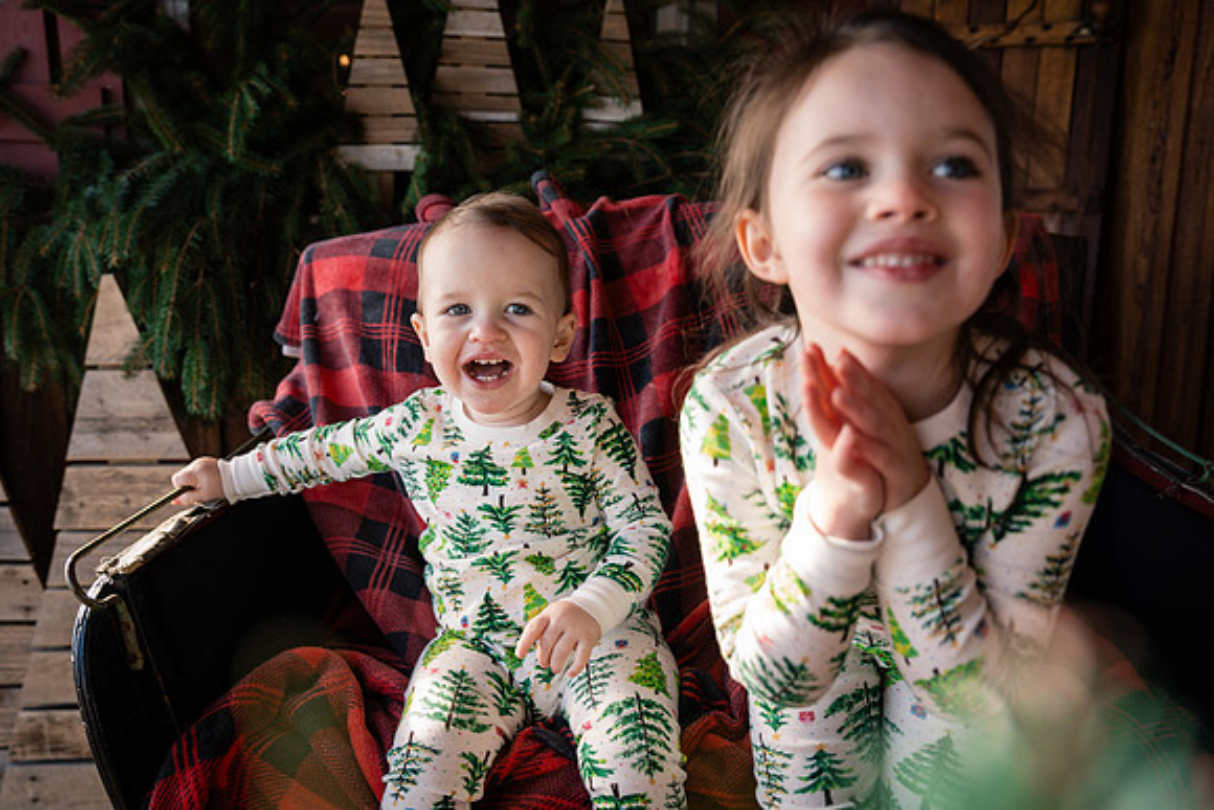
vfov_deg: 41.1
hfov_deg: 58.7
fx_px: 1079
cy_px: 405
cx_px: 607
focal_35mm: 32
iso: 400
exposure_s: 1/250
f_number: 4
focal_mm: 32
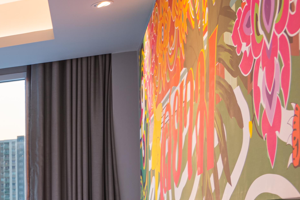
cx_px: -283
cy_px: 203
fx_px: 525
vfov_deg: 20.8
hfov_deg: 19.7
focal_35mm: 63
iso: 100
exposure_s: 1/10
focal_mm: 16
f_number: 8
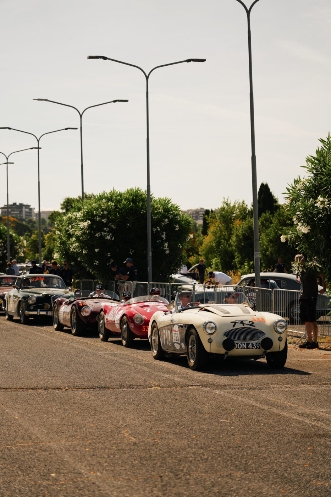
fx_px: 1297
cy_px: 248
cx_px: 166
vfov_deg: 21.7
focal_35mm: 94
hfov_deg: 14.5
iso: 100
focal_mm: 94
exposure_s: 1/500
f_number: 4
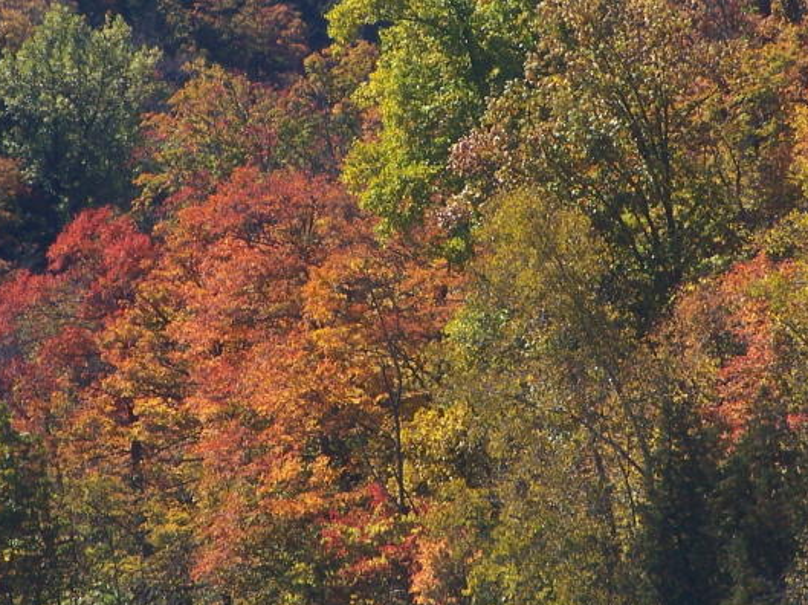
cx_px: 423
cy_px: 196
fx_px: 10753
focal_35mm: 461
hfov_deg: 4.3
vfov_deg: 3.2
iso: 80
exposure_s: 1/1000
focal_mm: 39.5
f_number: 3.3
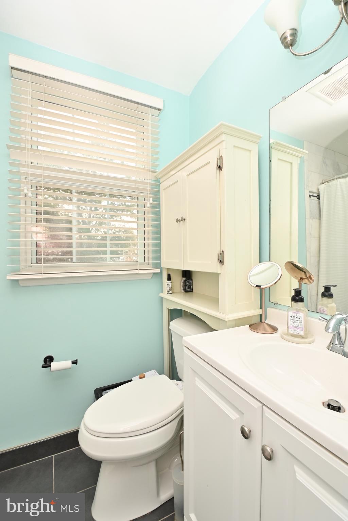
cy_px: 260
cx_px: 174
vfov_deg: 100.4
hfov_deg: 77.3
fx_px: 217
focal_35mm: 15
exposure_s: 1/80
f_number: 7.1
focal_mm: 10
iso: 200
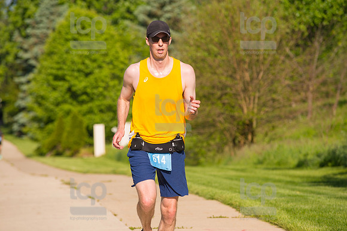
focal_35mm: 200
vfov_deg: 6.9
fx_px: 1928
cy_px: 116
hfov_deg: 10.3
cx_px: 174
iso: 400
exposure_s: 1/2000
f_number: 5.6
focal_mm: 200
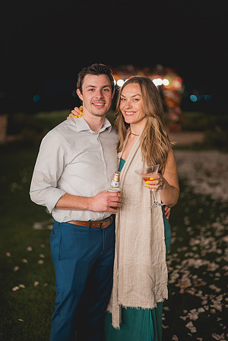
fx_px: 475
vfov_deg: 39.6
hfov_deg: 27.0
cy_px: 170
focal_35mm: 50
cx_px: 114
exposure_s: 1/200
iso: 1250
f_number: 1.2
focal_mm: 50
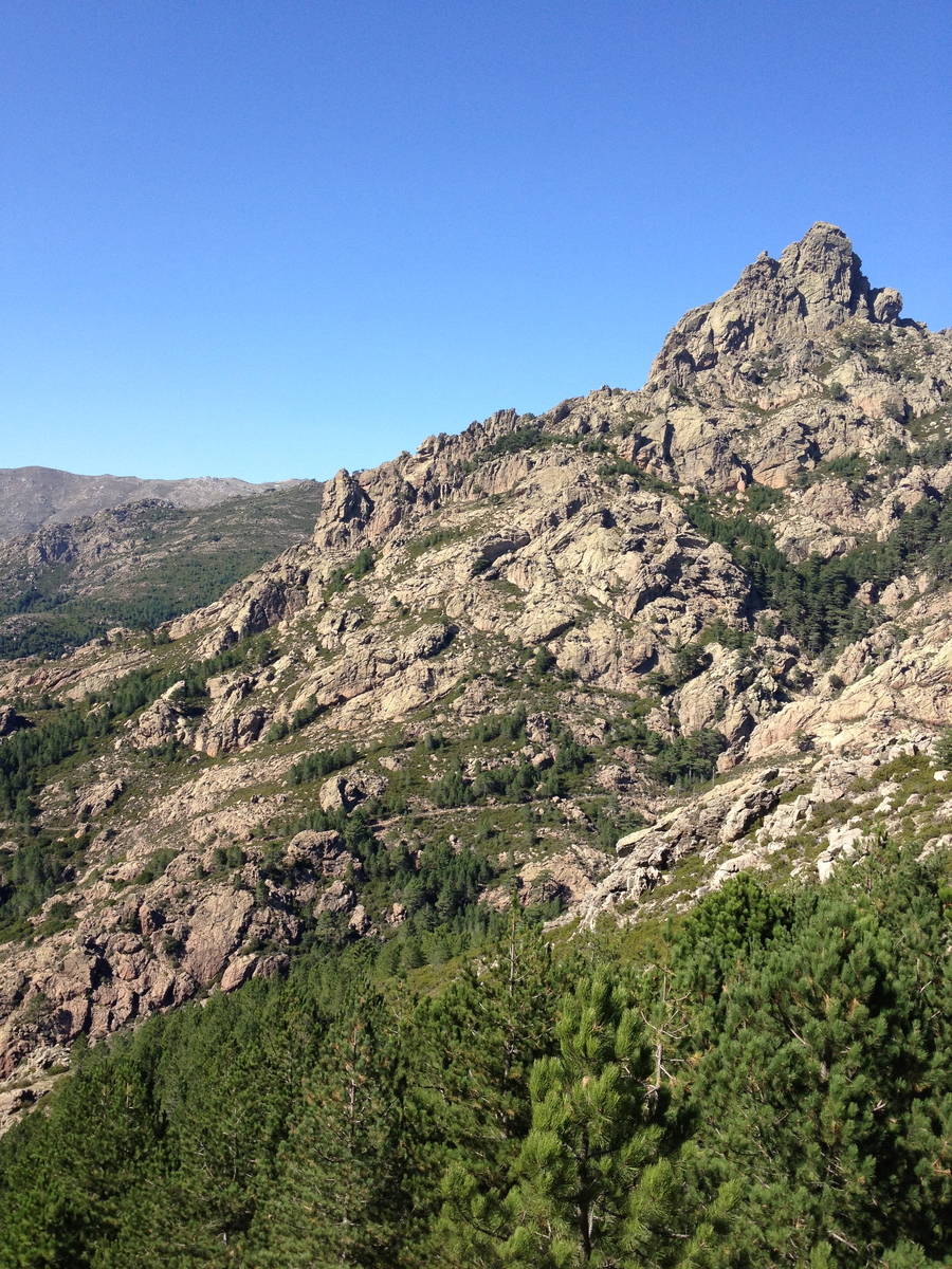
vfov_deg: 52.6
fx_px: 1283
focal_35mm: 35
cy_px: 634
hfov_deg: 40.7
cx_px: 476
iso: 64
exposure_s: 1/1042
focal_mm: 4.28
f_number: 2.4
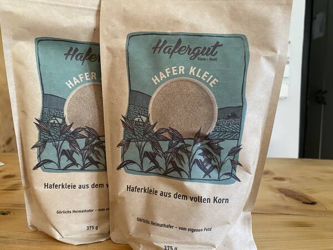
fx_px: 250
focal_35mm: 26
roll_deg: -0.1
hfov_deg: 67.3
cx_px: 166
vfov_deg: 53.1
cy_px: 125
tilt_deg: -7.2
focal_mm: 4.25
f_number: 1.8
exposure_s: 1/50
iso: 200
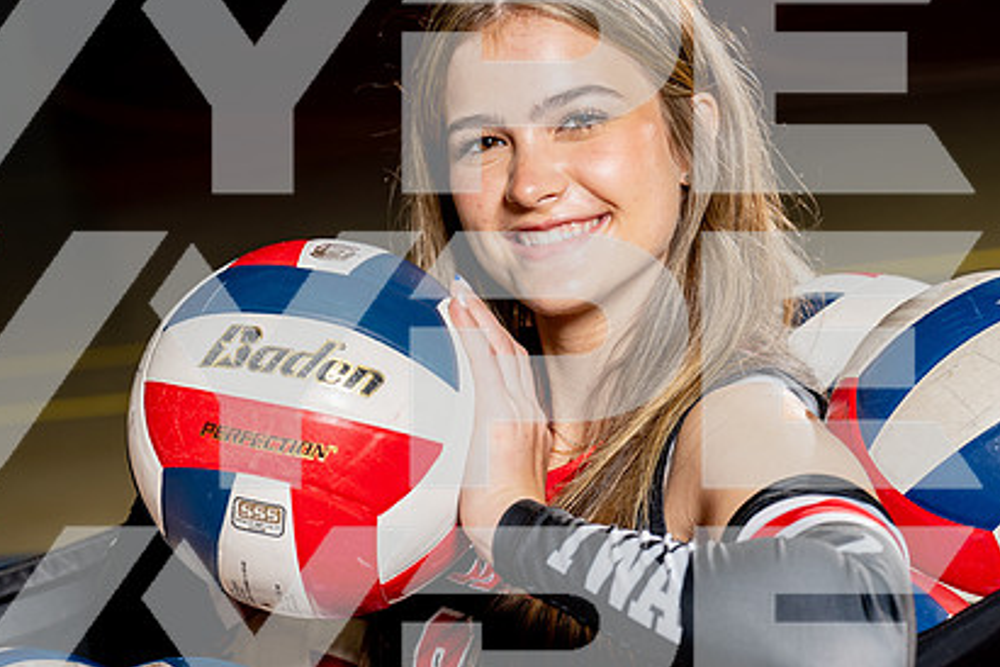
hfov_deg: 19.4
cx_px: 363
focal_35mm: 105
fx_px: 2916
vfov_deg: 13.0
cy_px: 361
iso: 200
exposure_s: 1/250
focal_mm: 70
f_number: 4
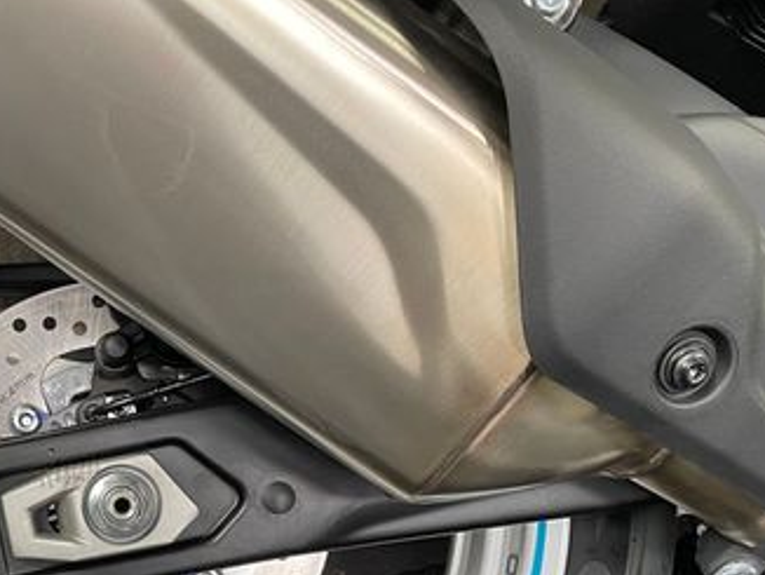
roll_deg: +0.6
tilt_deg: -7.2
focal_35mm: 51
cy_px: 505
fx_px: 1128
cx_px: 84
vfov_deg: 27.7
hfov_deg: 35.4
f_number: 1.6
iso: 100
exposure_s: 1/50
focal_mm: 4.2
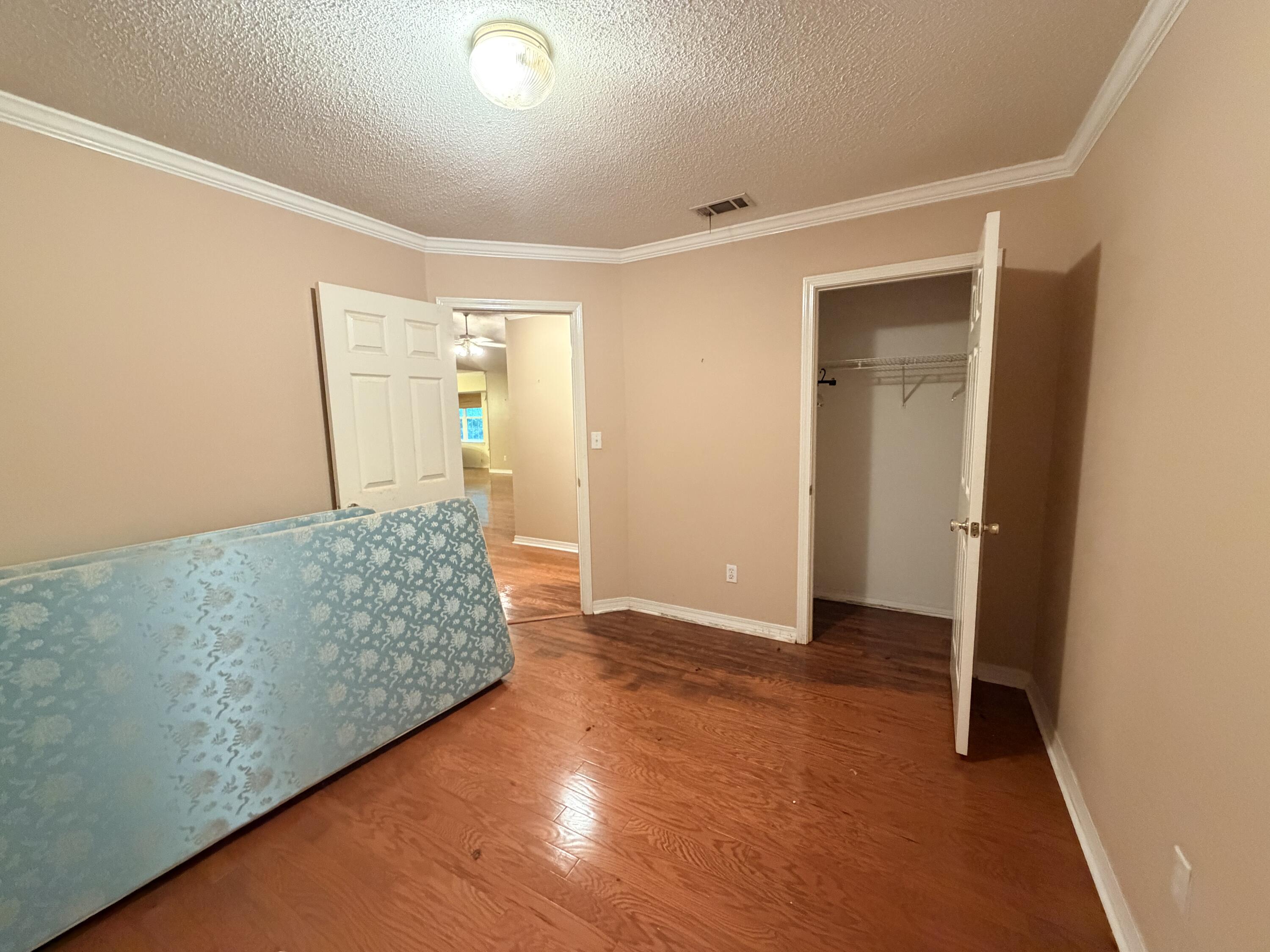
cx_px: 635
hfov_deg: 102.1
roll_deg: +0.8
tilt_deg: -6.5
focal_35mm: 14
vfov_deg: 85.7
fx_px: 514
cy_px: 476
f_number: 2.2
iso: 800
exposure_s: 1/60
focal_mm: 2.22
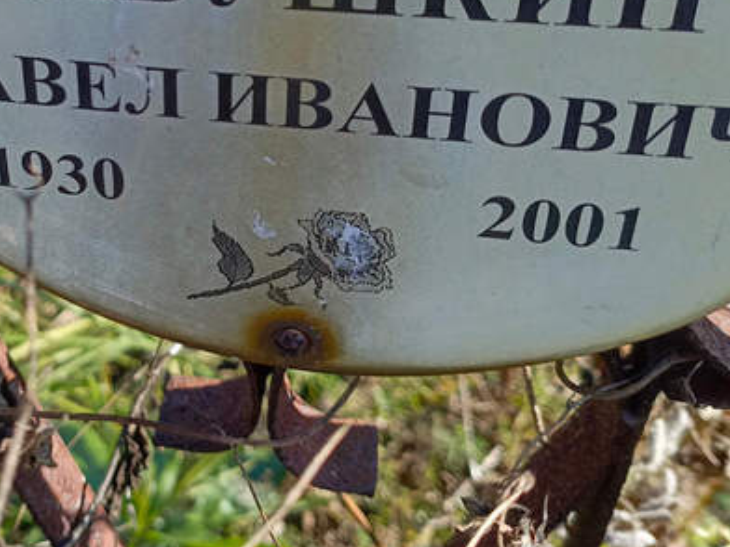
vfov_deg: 28.0
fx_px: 1076
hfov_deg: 36.1
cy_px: 115
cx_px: 134
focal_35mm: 51
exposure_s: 1/324
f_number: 1.69
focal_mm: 4.76
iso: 108
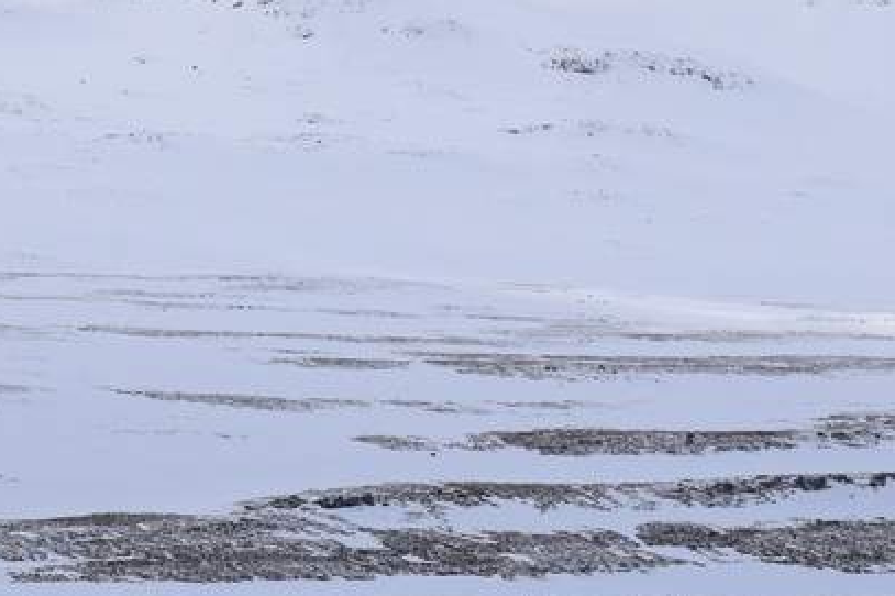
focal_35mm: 302
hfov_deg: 6.8
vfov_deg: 4.5
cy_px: 166
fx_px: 7505
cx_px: 233
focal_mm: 80
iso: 200
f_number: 11
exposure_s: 1/500
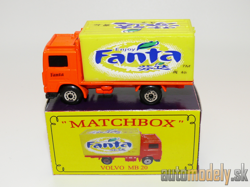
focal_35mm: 56
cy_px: 94
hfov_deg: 34.3
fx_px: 404
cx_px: 125
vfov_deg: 26.1
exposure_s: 1/30
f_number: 4
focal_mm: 9.8
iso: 100
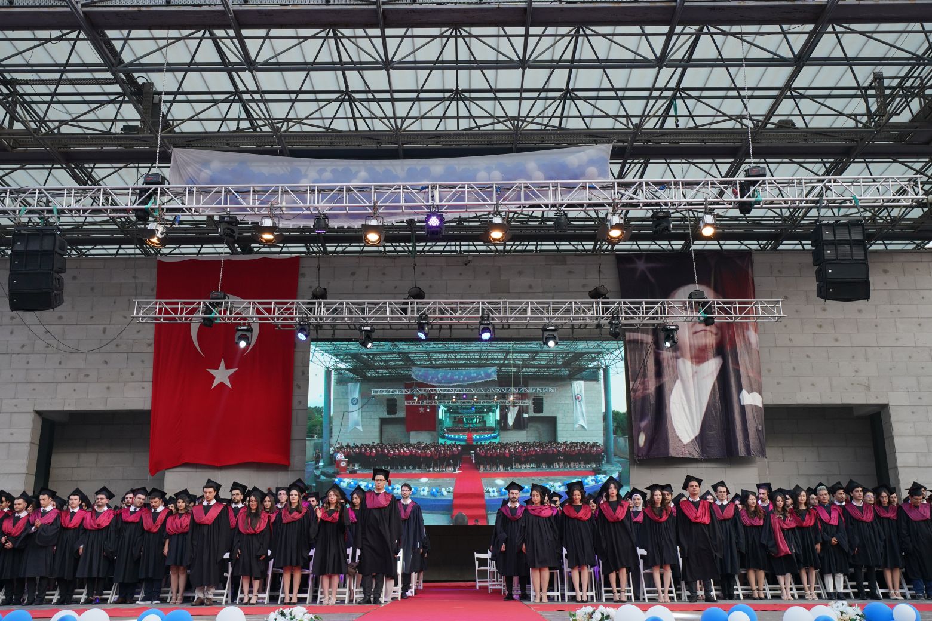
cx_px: 466
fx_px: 932
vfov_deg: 36.9
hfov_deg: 53.1
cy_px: 310
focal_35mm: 36
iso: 400
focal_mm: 24
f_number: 4
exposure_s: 1/160
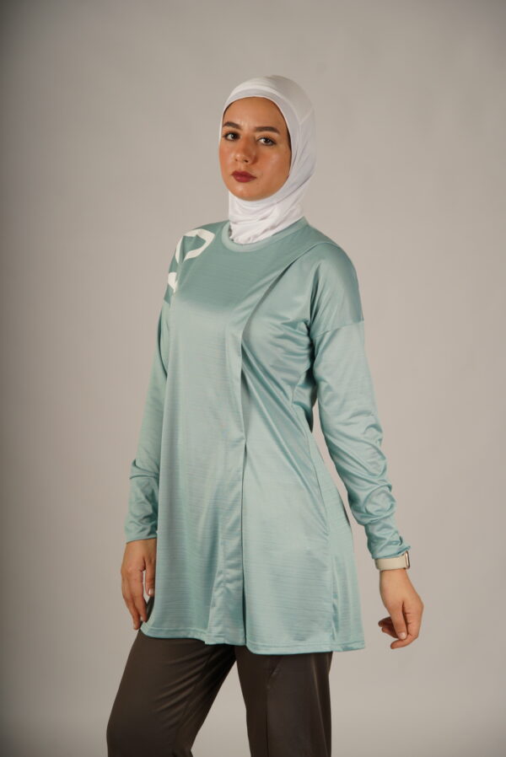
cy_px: 378
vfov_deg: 27.0
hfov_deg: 18.2
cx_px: 253
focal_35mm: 75
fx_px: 1579
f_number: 6.3
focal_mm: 75
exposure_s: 1/160
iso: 100
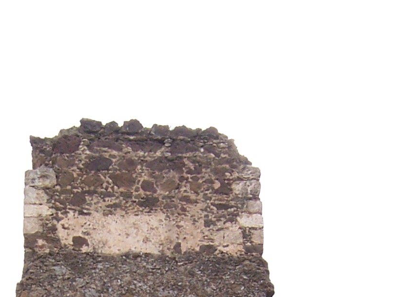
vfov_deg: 18.4
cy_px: 426
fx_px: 824
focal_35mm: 72
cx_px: 145
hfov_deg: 26.9
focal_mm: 3.8
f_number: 5.6
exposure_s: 1/100
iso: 64
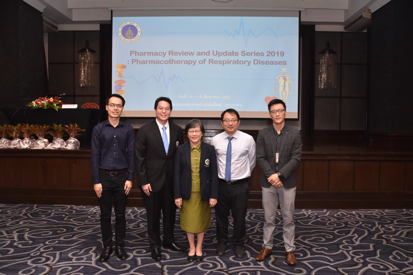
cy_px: 138
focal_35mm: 27
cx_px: 206
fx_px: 310
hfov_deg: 67.4
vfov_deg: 47.9
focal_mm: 18
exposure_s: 1/200
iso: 640
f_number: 4.5
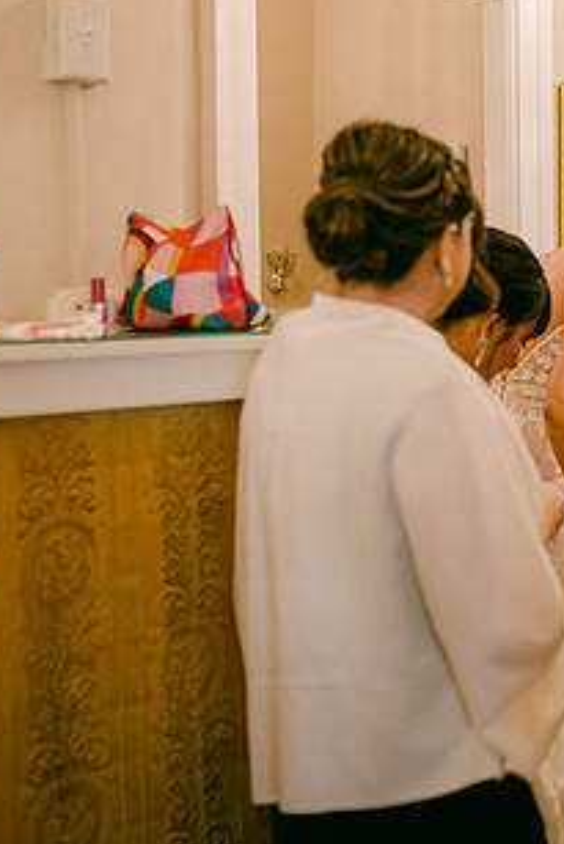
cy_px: 341
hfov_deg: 19.5
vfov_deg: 30.4
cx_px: 669
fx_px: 1549
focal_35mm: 66
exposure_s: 1/250
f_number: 2
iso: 1000
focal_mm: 35
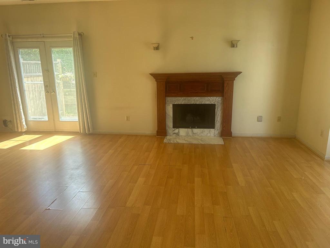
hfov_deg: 67.3
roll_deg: +0.0
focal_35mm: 26
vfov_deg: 53.1
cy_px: 124
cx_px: 165
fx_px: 248
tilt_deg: -13.5
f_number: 1.5
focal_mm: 5.7
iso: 64
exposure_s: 1/158
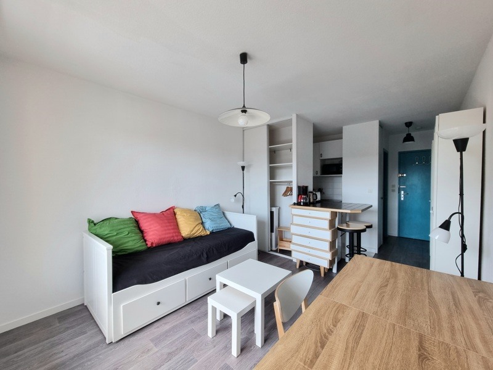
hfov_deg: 106.2
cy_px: 185
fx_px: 185
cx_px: 246
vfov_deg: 89.9
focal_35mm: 13
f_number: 2.2
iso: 100
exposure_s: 1/100
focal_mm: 2.2
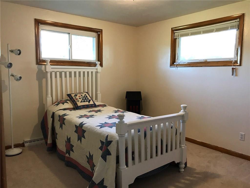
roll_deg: -1.1
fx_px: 202
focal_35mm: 28
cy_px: 94
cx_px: 125
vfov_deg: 49.7
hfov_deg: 63.4
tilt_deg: -6.6
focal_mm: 3.99
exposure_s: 1/20
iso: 40
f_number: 1.8
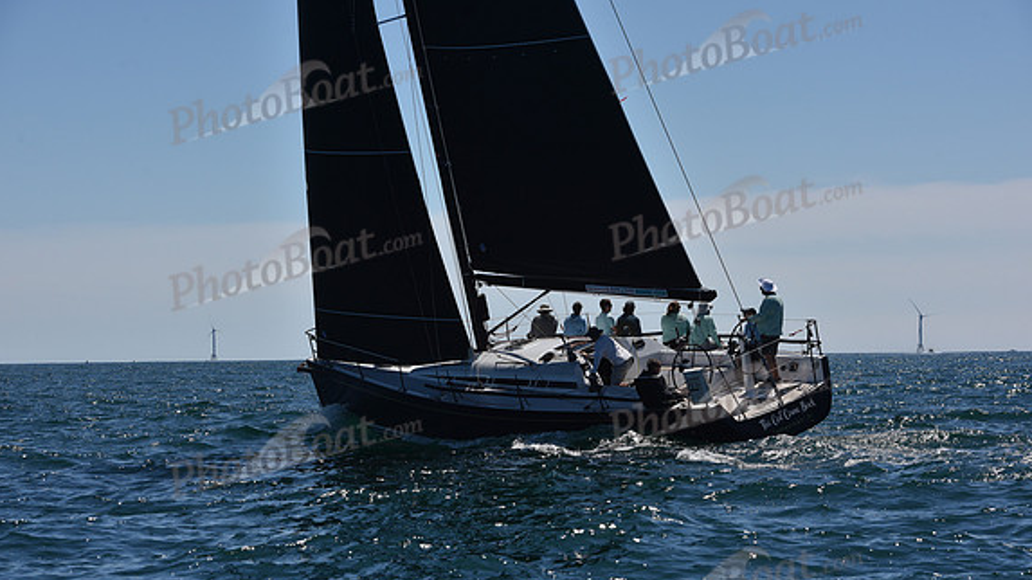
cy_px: 332
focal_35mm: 106
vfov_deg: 11.4
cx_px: 517
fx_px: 2900
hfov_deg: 20.2
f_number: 9
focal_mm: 100
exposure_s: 1/800
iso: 250
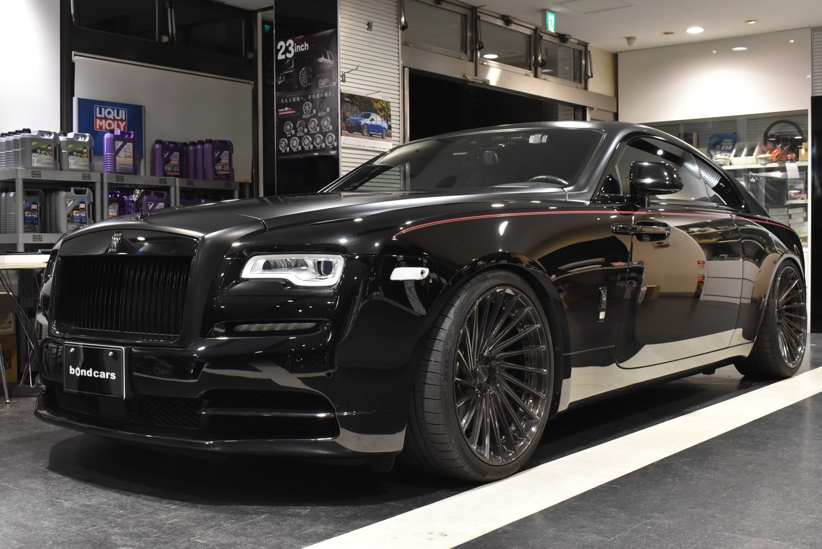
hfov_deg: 46.4
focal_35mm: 42
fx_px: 960
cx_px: 411
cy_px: 274
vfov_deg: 31.9
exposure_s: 1/50
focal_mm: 28
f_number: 8
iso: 1400
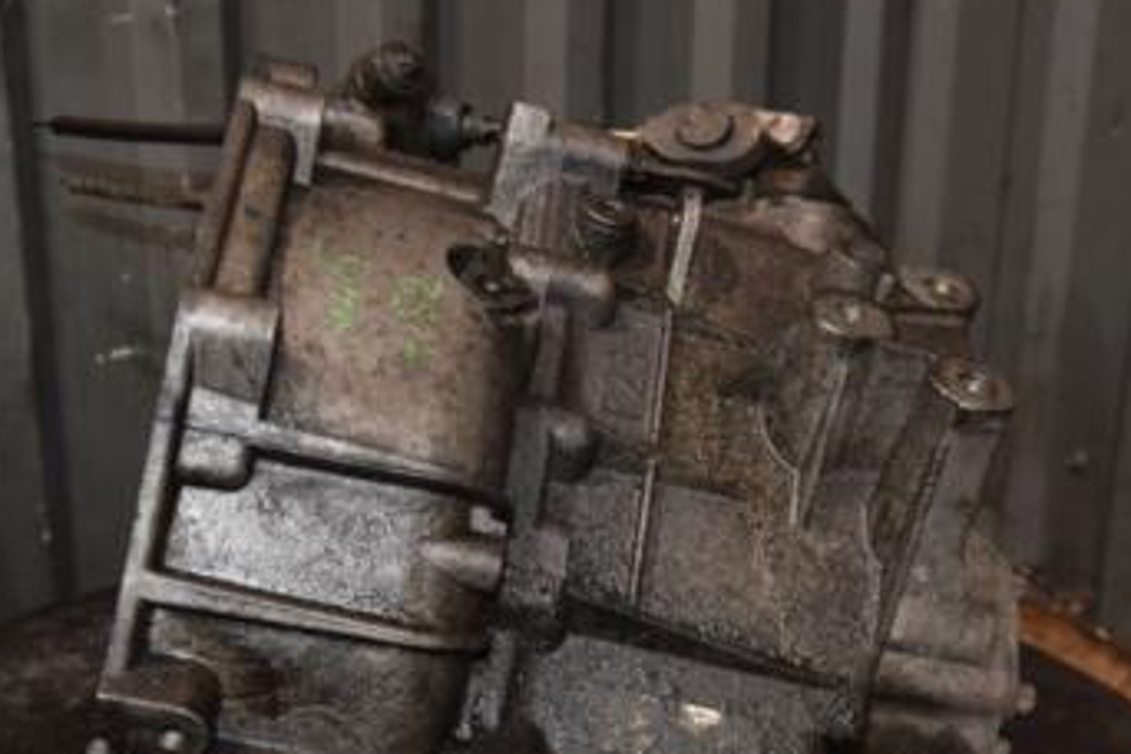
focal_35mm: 66
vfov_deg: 20.6
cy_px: 513
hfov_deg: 30.6
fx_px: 2070
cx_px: 549
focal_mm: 25
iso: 800
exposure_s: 1/60
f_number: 5
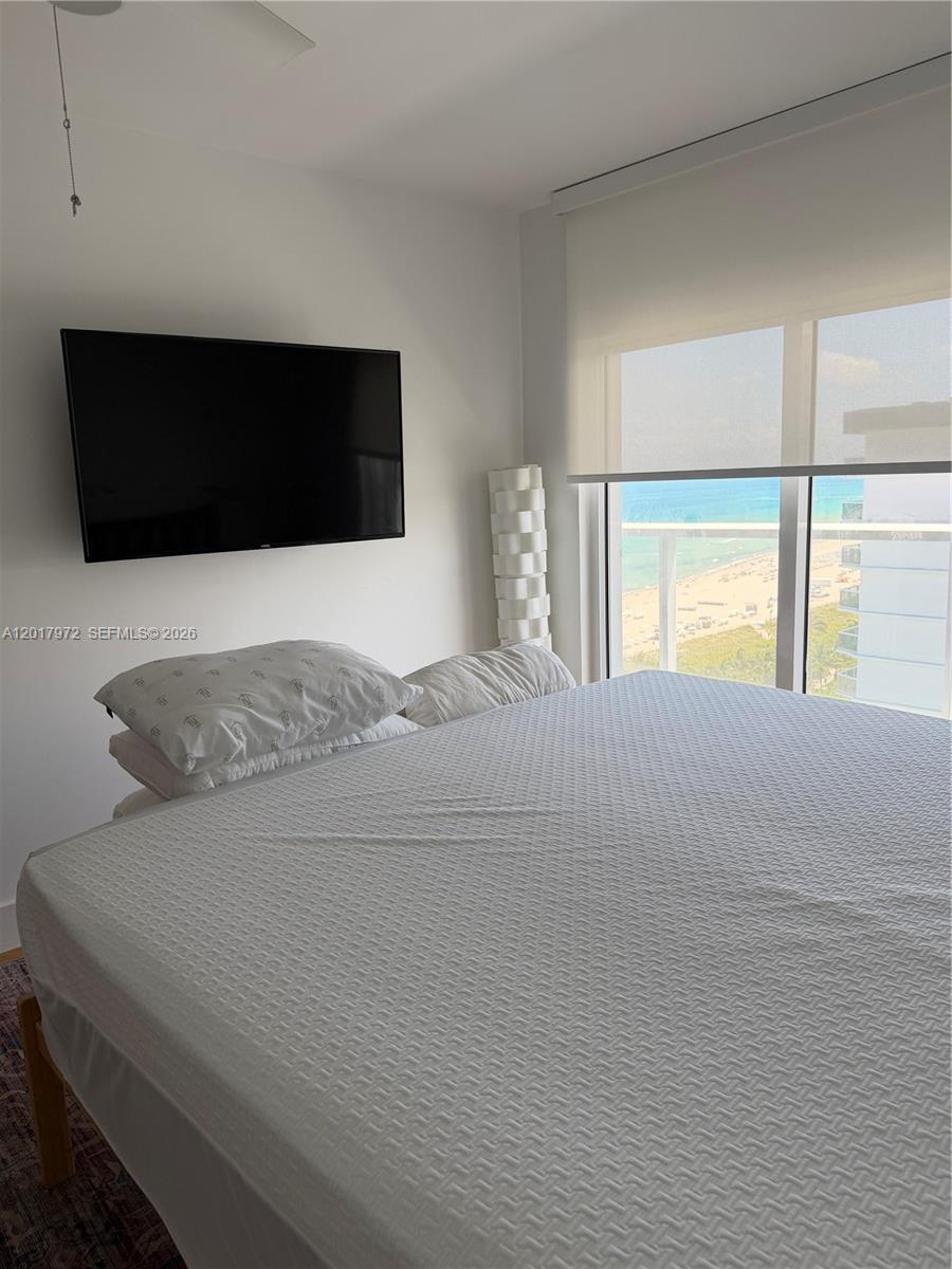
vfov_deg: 71.6
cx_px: 476
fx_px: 880
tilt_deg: -10.5
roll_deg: +2.5
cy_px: 634
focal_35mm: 24
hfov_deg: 56.8
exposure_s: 1/365
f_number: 1.78
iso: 100
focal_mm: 6.76
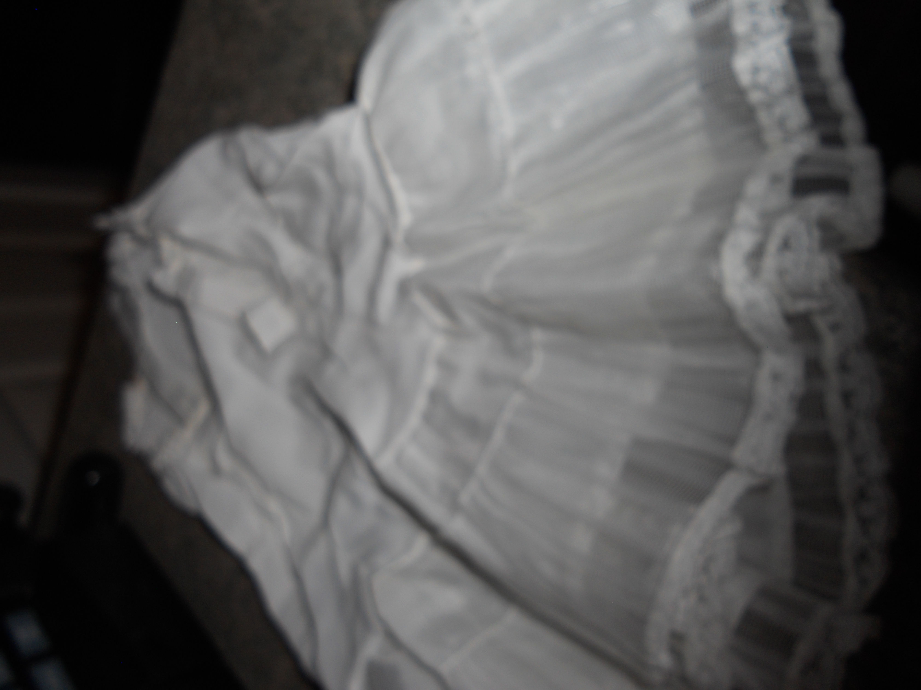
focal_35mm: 32
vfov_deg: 44.2
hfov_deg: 56.8
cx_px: 460
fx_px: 851
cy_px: 345
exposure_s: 1/25
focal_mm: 5.8
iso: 80
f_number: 8.8
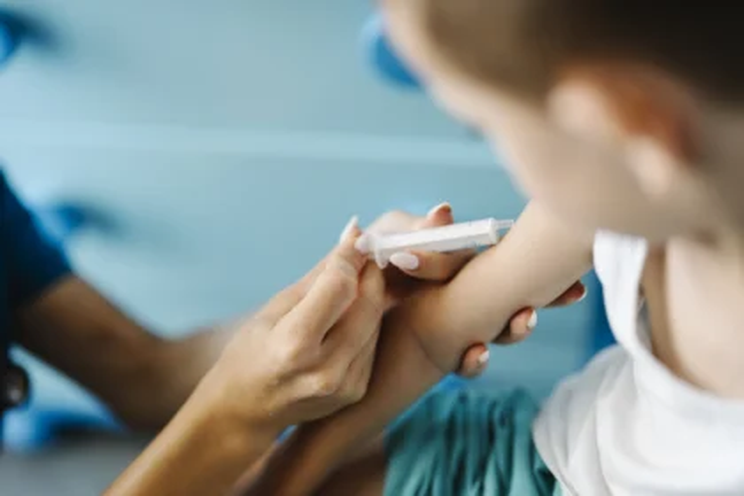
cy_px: 248
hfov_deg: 39.6
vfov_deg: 27.0
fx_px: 1033
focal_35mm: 50
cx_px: 372
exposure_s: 1/160
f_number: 1.2
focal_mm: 50
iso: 250
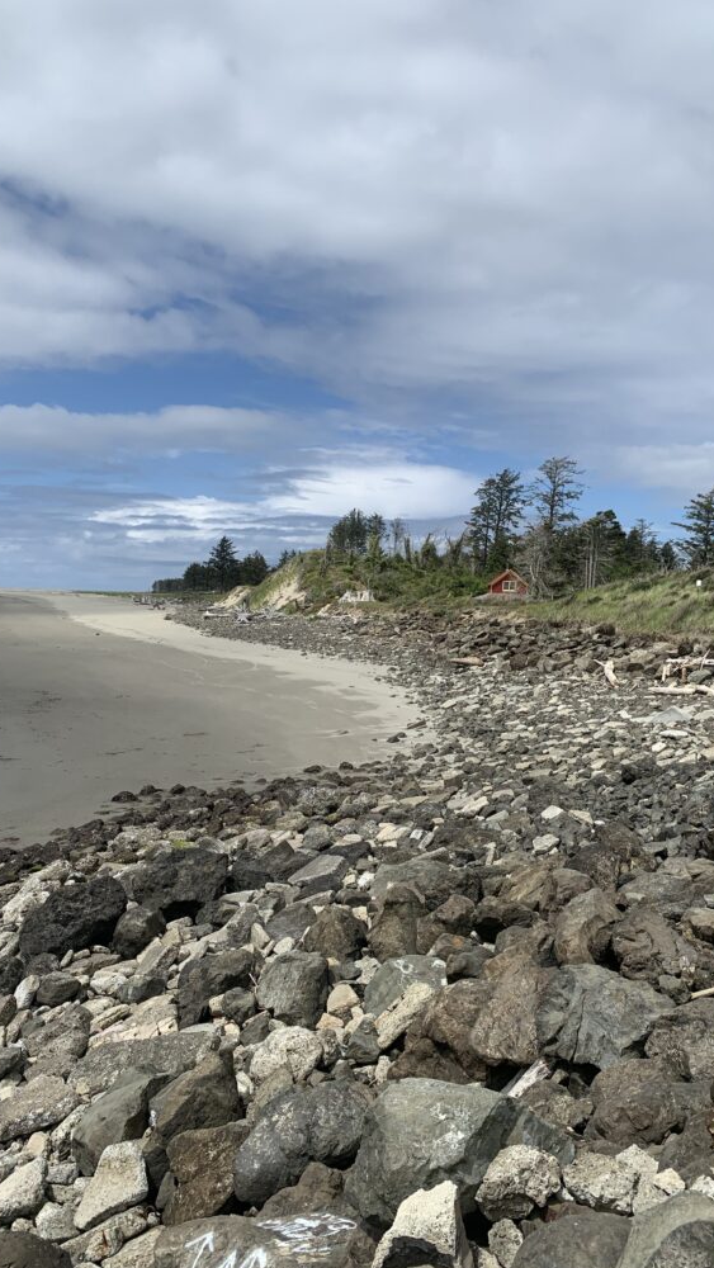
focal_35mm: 29
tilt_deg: -1.0
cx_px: 387
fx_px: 975
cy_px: 628
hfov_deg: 40.2
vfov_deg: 66.1
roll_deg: -2.2
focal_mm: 4.25
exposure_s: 1/4673
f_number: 1.8
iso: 25
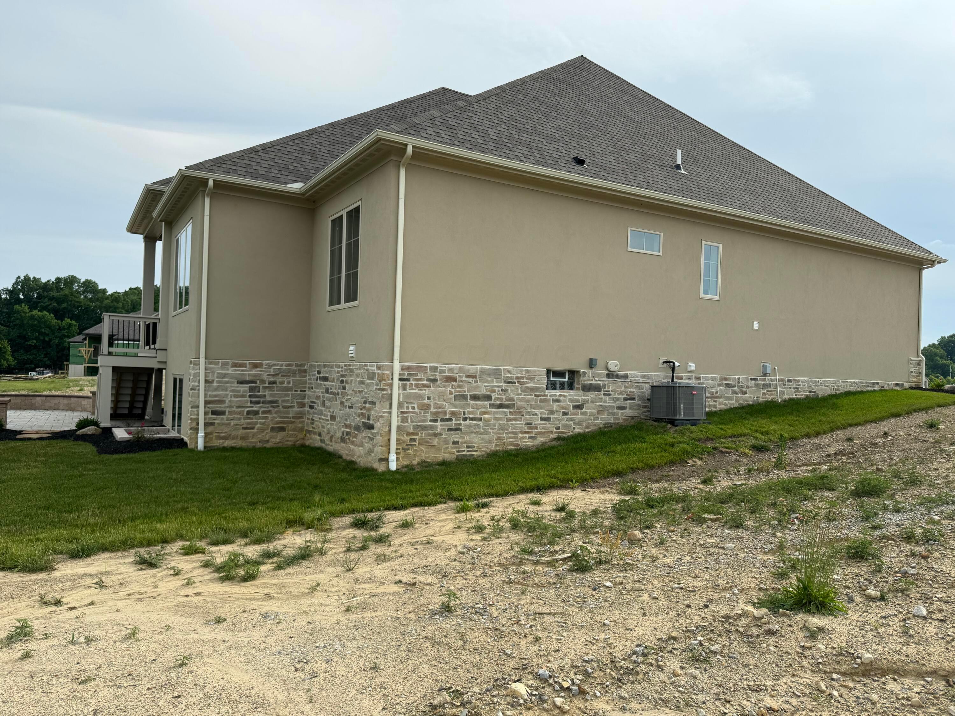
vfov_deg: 56.8
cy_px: 358
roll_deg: -2.4
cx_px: 478
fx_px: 662
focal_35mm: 24
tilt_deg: +1.1
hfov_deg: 71.6
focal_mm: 6.76
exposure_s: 1/3425
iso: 80
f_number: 1.78
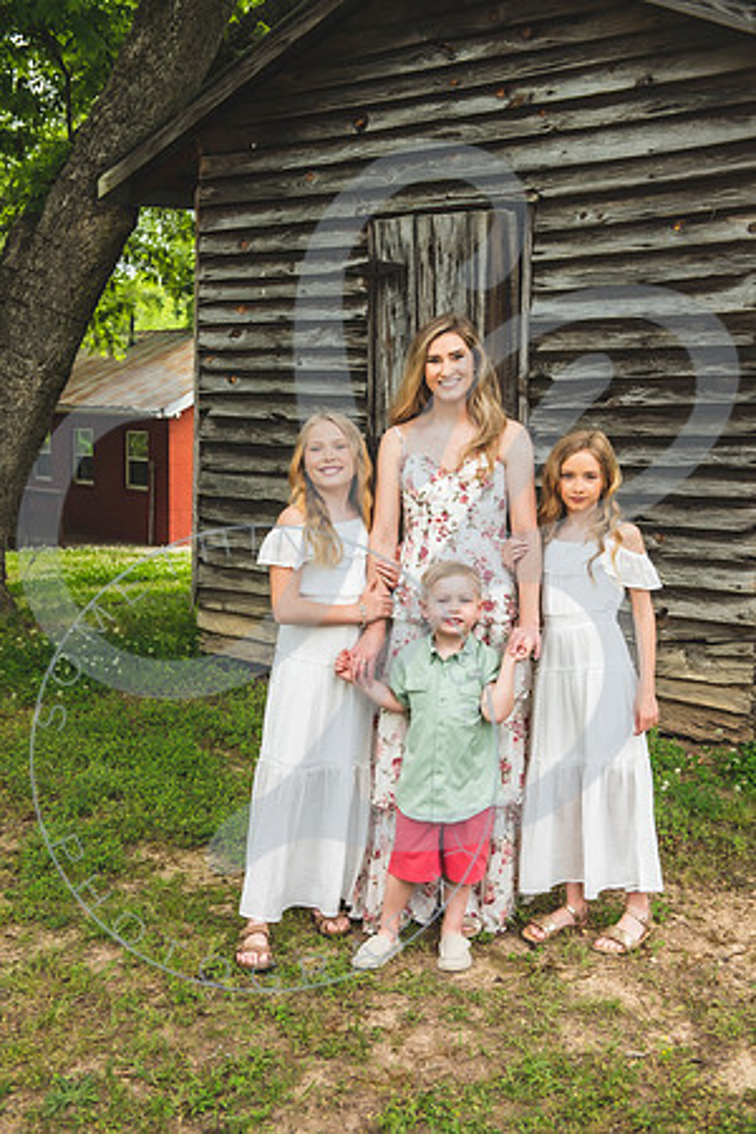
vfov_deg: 44.5
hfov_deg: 30.5
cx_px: 378
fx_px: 1386
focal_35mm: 44
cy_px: 567
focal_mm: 44
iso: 250
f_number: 5.6
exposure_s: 1/200
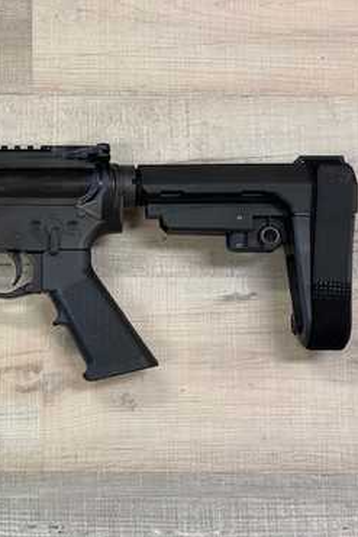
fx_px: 1088
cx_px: 7
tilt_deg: -78.8
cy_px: 271
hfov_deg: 18.3
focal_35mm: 73
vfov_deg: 27.7
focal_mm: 6
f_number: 2
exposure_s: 1/120
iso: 125
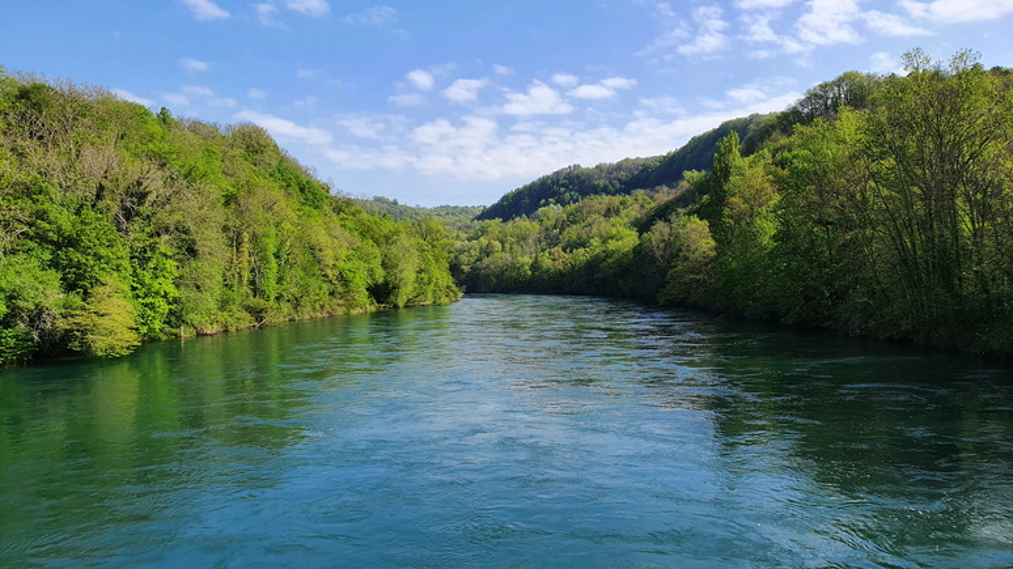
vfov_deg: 40.1
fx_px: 779
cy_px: 313
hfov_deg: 66.1
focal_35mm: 29
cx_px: 516
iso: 50
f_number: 2.4
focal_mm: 4.32
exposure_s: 1/1120
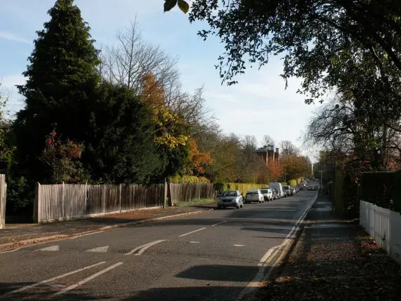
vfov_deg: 26.1
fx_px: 649
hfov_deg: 34.3
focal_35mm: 56
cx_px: 200
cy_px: 150
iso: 64
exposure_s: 1/273
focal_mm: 9.8
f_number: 5.6
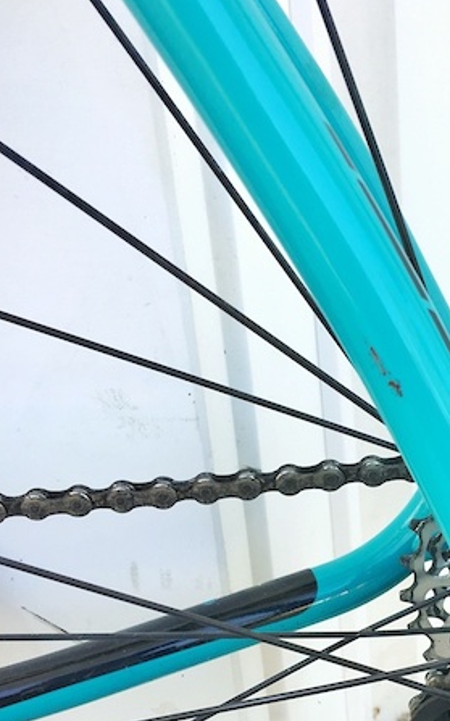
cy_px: 526
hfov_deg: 23.1
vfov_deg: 36.2
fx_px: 1080
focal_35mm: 55
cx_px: 384
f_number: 2.2
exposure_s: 1/120
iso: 25
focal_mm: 4.15
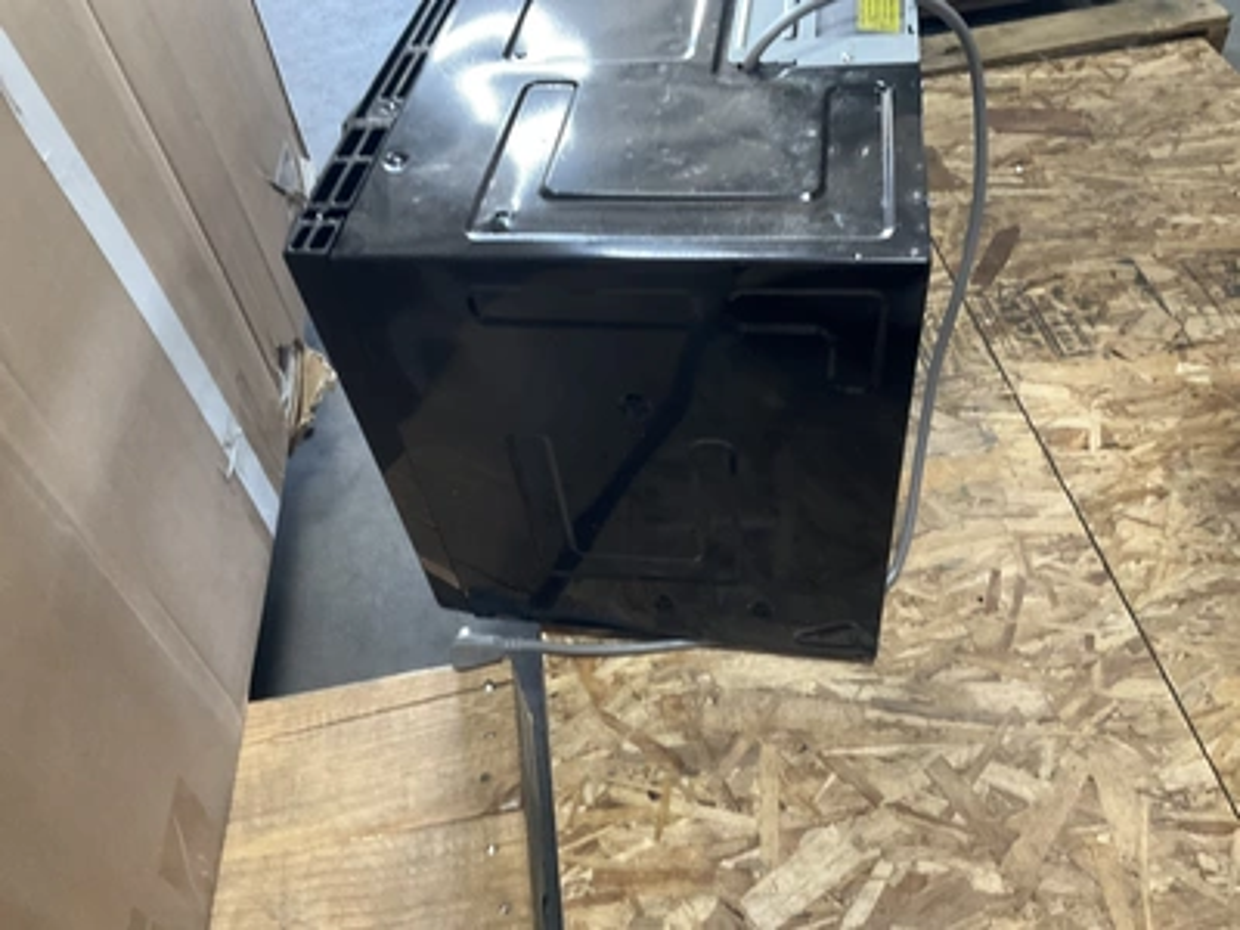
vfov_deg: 48.2
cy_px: 465
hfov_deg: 61.7
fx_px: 1039
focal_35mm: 29
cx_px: 620
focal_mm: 3
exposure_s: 1/40
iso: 200
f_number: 1.8
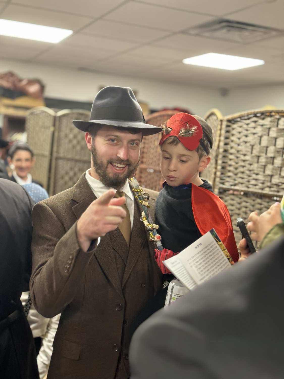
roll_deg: -5.4
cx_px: 142
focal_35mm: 48
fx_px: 525
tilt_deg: -6.8
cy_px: 190
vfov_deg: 39.7
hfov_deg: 30.3
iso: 200
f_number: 1.78
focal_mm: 6.86
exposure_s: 1/40
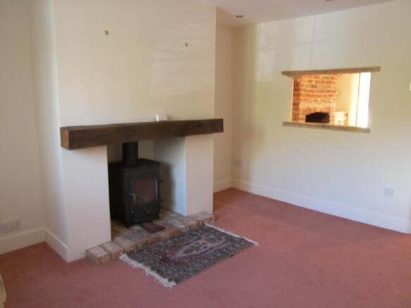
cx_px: 206
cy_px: 154
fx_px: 321
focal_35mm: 27
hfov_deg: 65.3
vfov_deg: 51.3
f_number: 2.8
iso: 100
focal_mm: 5.6
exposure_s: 1/10
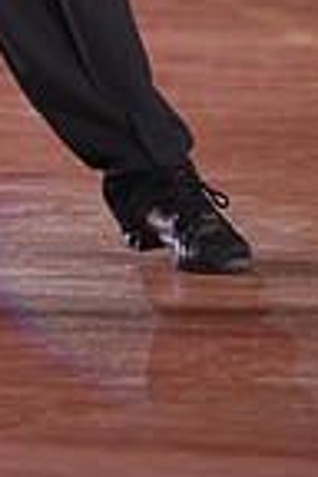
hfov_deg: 1.8
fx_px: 10321
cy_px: -437
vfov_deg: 2.6
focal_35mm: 779
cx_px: -187
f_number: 2.8
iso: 1250
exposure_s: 1/400
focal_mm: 194
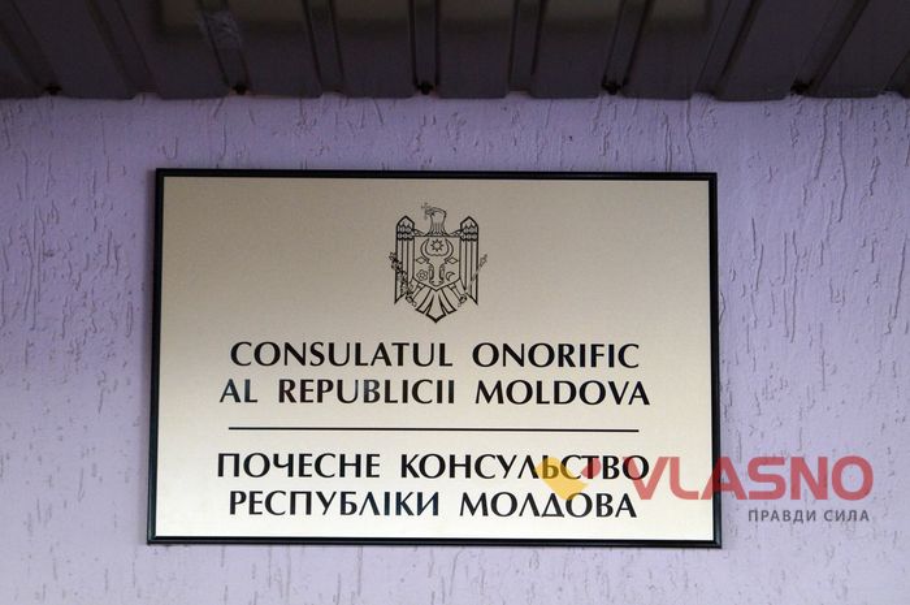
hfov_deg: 27.0
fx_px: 1894
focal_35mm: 75
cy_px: 302
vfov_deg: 18.1
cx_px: 455
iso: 2000
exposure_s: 1/160
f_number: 5.6
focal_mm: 50
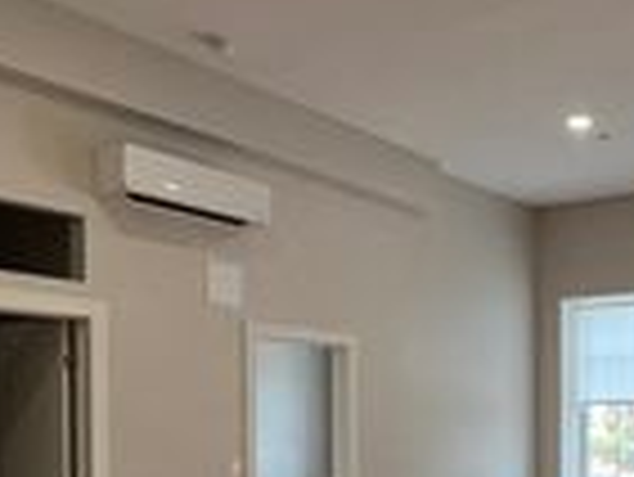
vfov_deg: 30.0
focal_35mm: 46
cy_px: 443
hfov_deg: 37.7
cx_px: 603
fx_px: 843
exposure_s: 1/103
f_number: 1.8
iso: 80
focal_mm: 1.57
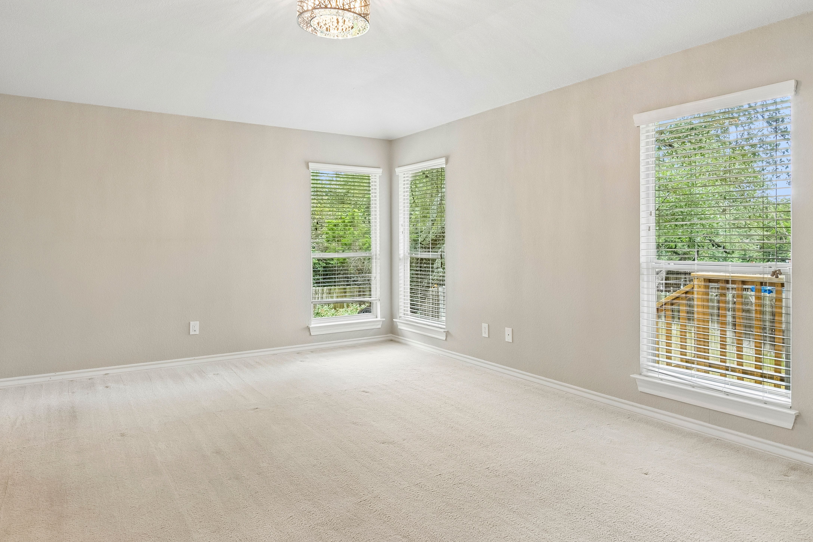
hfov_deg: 76.1
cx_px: 388
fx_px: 519
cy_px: 239
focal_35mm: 23
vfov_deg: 55.0
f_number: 8
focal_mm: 12
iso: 320
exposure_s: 1/30
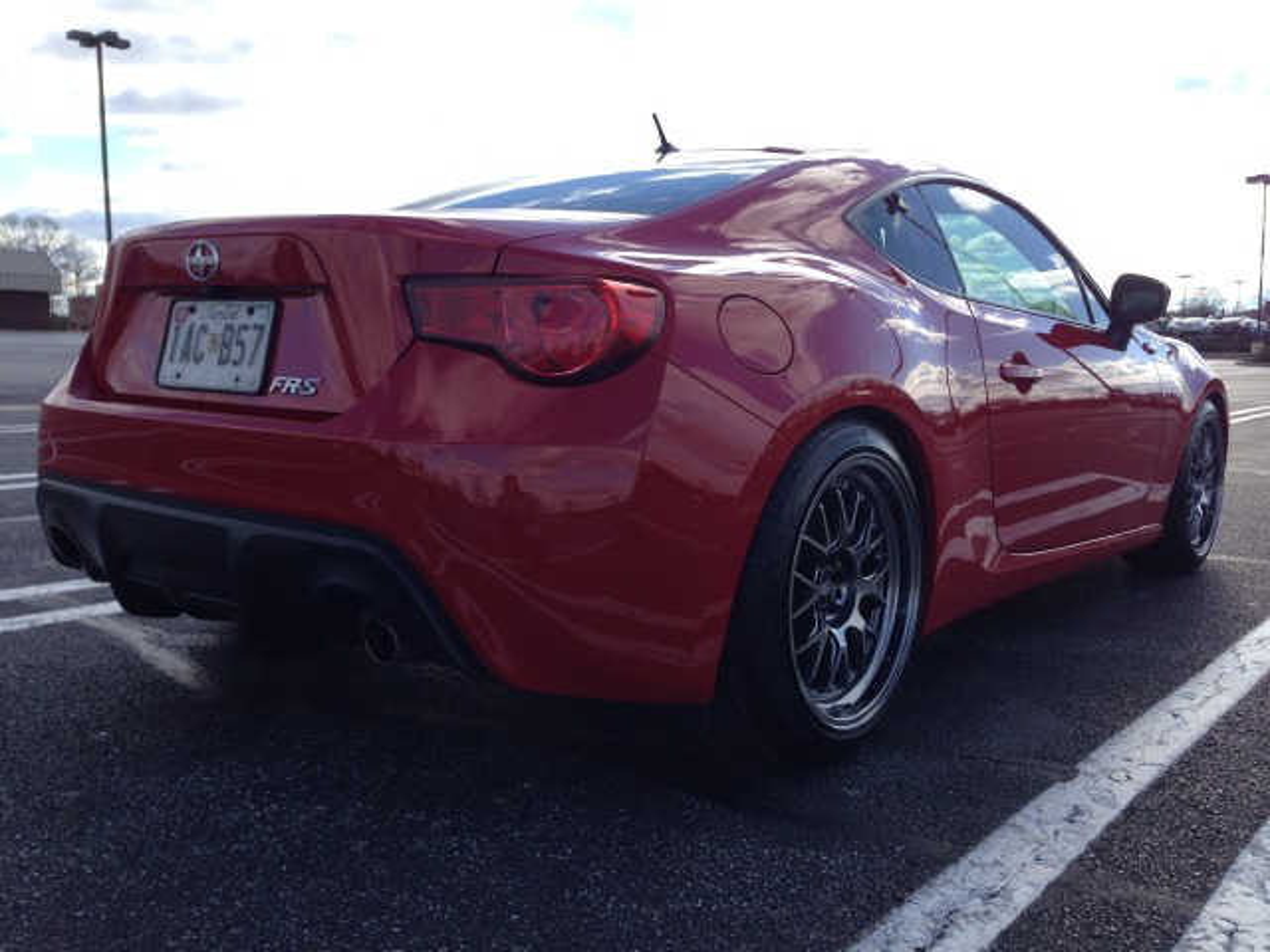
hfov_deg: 55.4
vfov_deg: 42.9
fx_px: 1211
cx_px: 635
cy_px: 476
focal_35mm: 33
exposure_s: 1/889
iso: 50
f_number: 2.4
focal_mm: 4.13
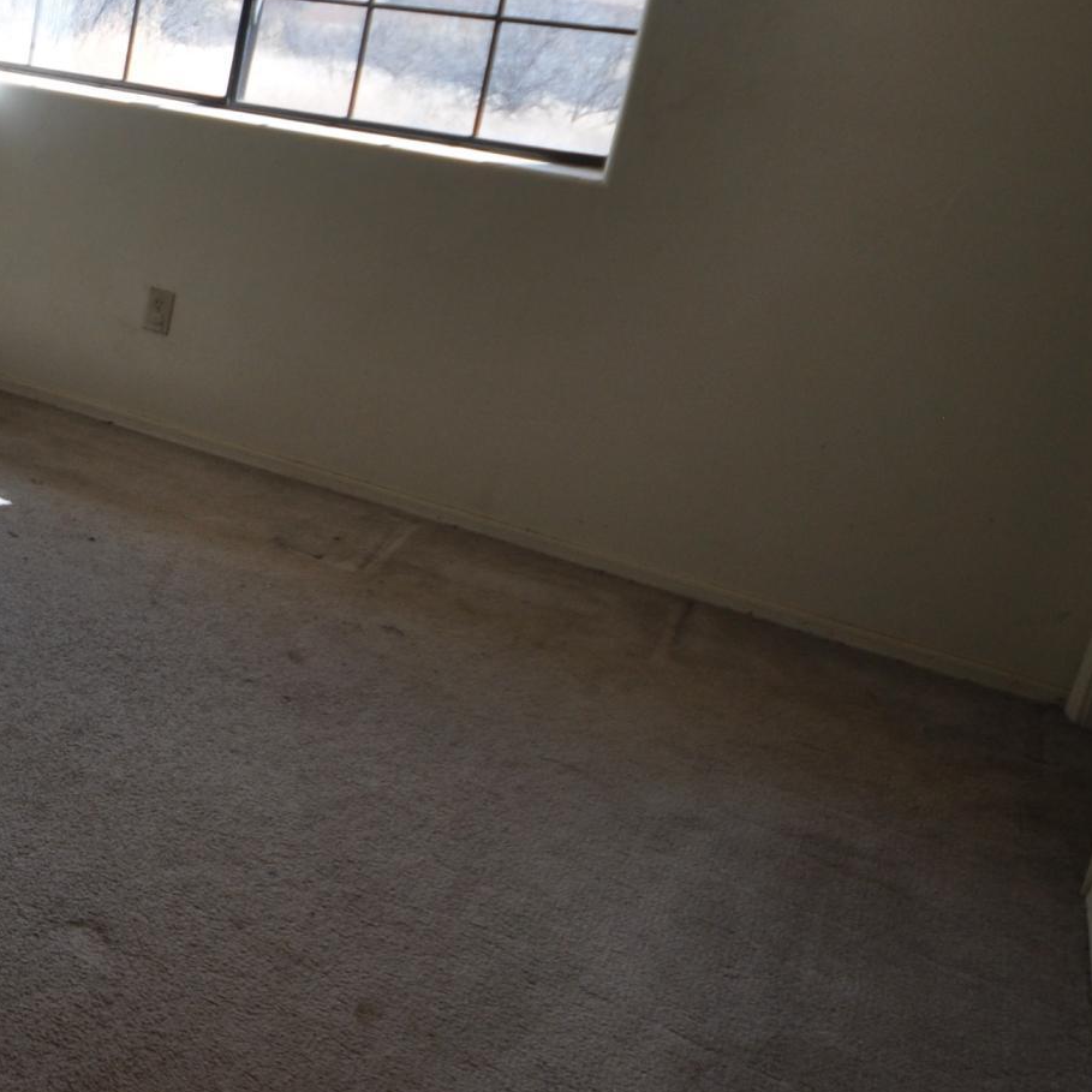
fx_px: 1499
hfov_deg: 30.6
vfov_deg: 38.8
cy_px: 249
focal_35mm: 42
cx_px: -358
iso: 200
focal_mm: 10
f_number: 5.6
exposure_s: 1/125
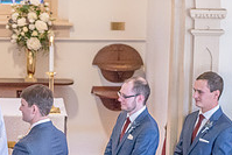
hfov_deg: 7.8
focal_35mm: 262
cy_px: 176
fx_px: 1690
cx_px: -56
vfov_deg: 5.2
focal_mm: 81
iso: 2000
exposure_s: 1/250
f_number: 2.8
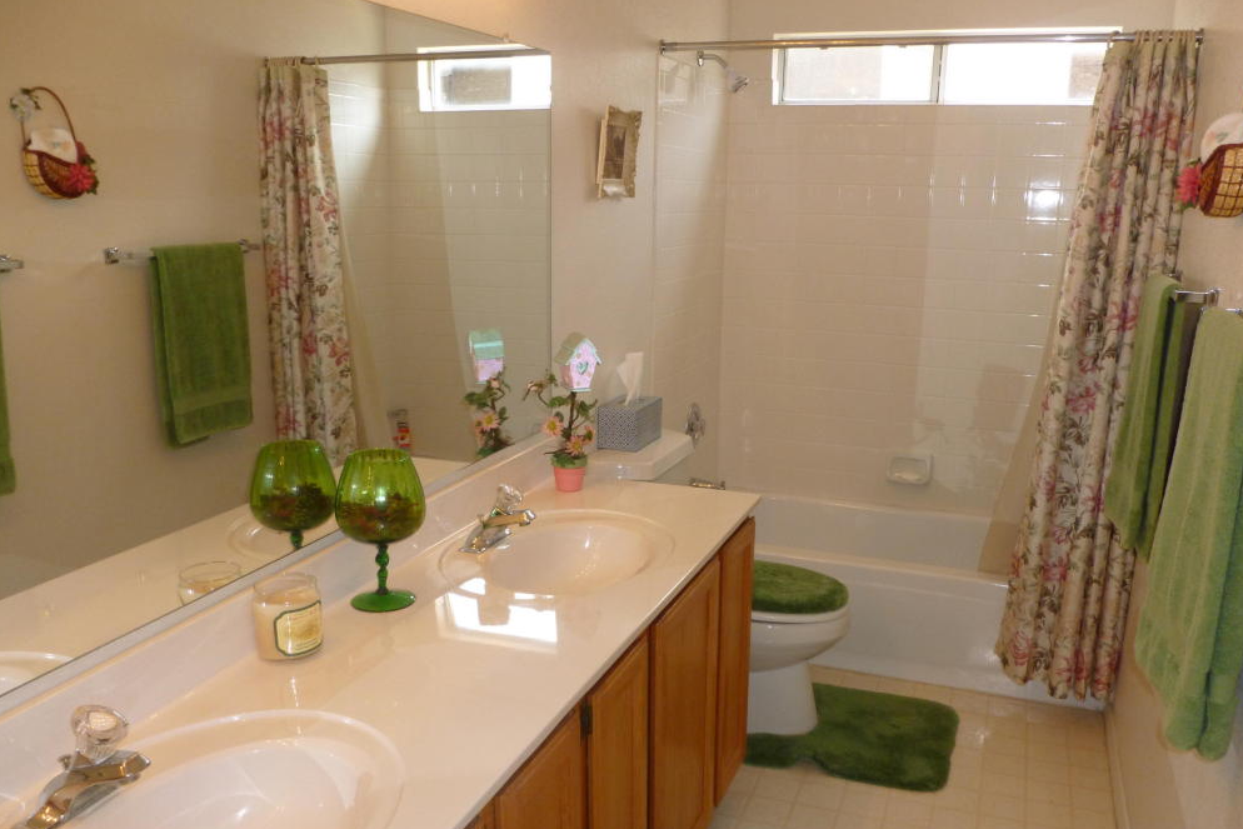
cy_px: 456
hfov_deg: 61.9
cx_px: 635
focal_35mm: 30
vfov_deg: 43.6
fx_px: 1036
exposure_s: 1/60
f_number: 3.3
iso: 160
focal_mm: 5
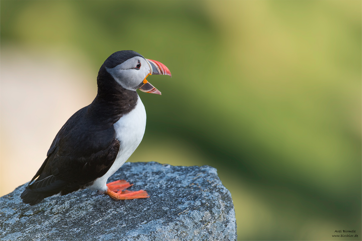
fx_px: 5027
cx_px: 181
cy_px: 120
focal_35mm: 500
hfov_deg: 4.1
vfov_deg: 2.7
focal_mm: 500
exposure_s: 1/1000
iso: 1000
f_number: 5.6
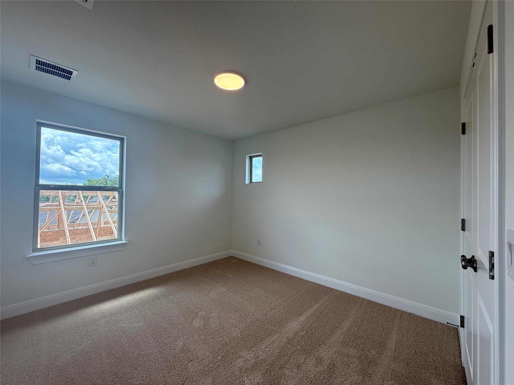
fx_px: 208
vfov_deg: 85.7
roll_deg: -0.8
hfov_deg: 102.1
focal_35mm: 14
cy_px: 192
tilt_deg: +1.0
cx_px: 257
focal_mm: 2.22
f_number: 2.2
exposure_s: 1/120
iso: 64
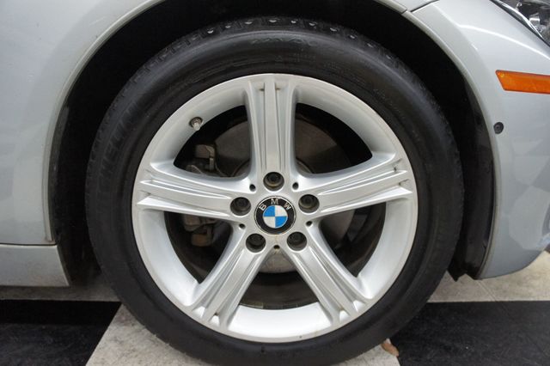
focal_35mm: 27
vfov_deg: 47.9
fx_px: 412
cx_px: 275
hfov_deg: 67.4
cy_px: 183
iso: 1600
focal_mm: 18
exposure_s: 1/100
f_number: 3.5
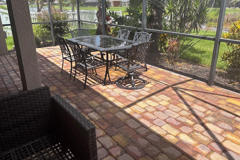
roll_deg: +0.5
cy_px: 69
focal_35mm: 28
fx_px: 187
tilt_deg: -19.6
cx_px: 118
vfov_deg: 46.3
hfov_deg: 65.5
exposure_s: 1/781
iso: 50
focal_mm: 5.96
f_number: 1.6
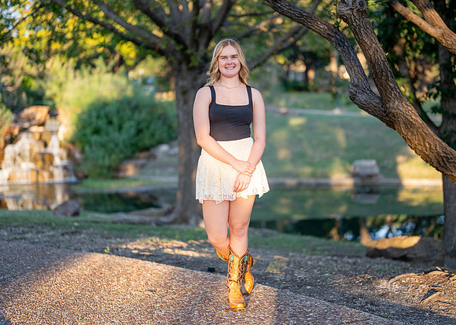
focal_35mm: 58
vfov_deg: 24.5
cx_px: 241
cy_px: 158
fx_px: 750
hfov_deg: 33.8
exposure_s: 1/1000
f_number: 1.2
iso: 100
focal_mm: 50
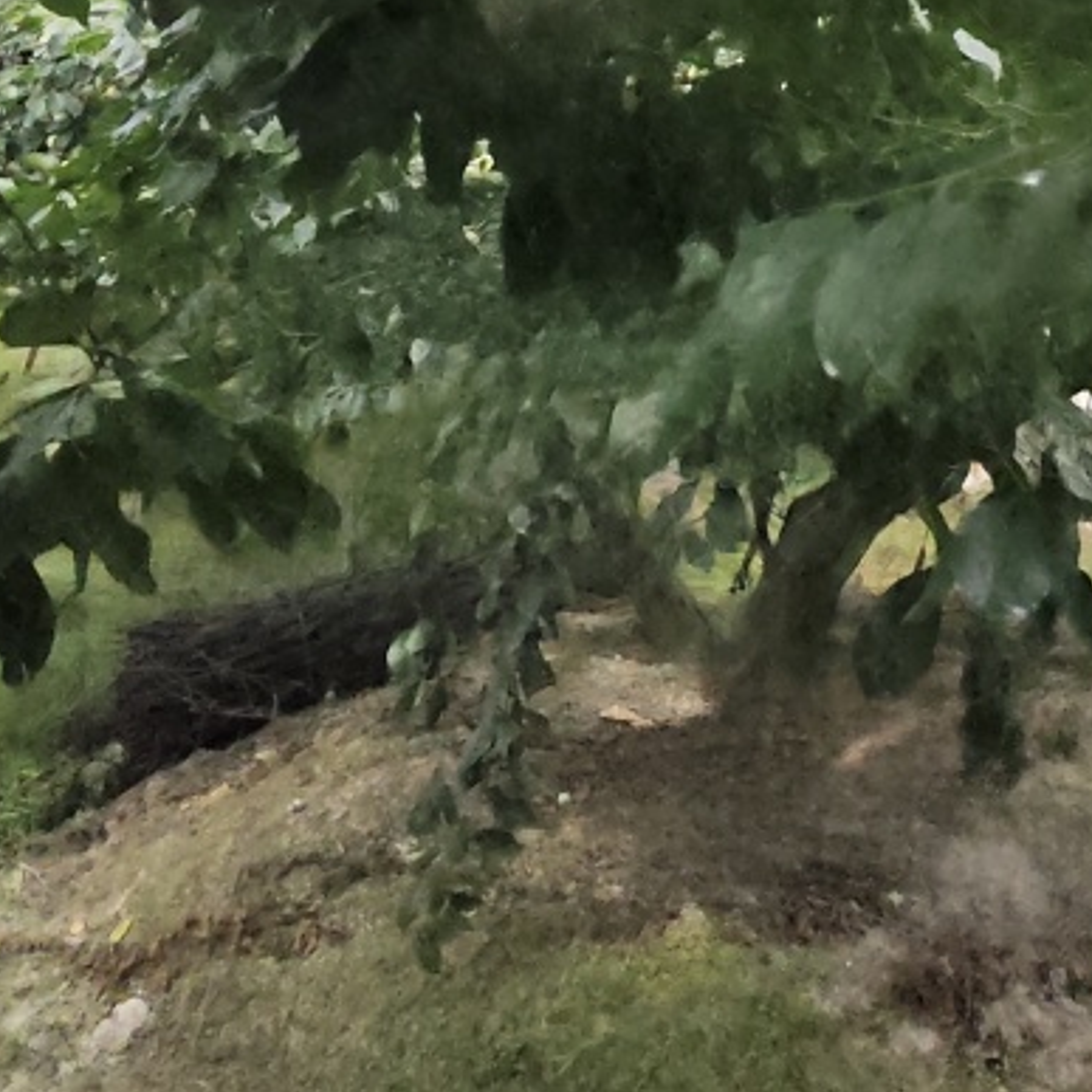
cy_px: -18
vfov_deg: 37.8
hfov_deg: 42.0
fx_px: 1392
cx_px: 773
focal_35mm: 39
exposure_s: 1/2902
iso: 400
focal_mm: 1.65
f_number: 2.2
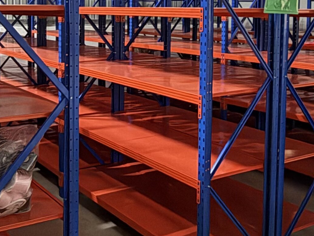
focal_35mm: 55
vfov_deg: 25.9
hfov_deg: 34.8
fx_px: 499
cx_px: 131
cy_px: 37
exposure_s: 1/10
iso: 1600
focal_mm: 2.22
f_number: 2.2
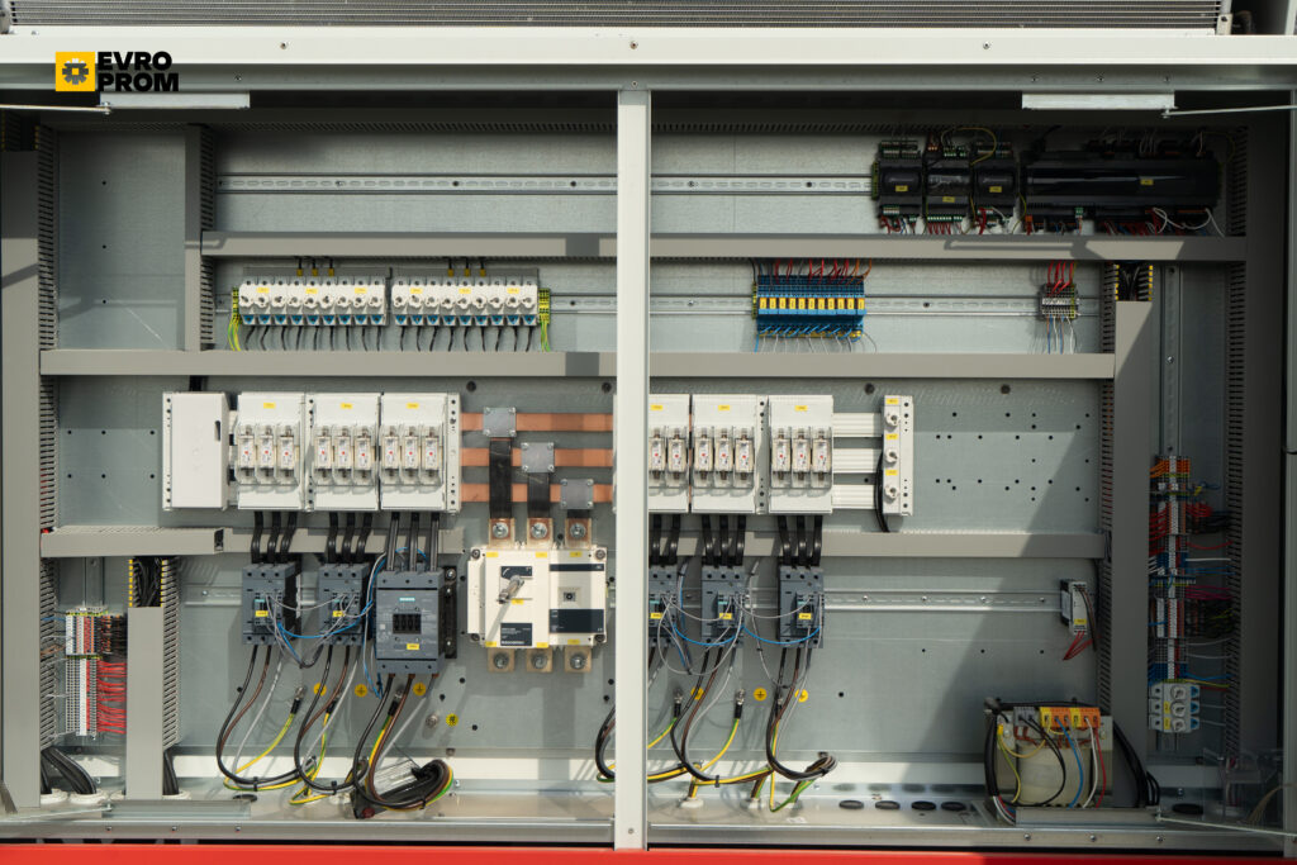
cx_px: 648
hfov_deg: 41.9
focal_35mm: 47
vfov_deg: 28.7
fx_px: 1693
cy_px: 432
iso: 160
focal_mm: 47
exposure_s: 1/320
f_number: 7.1
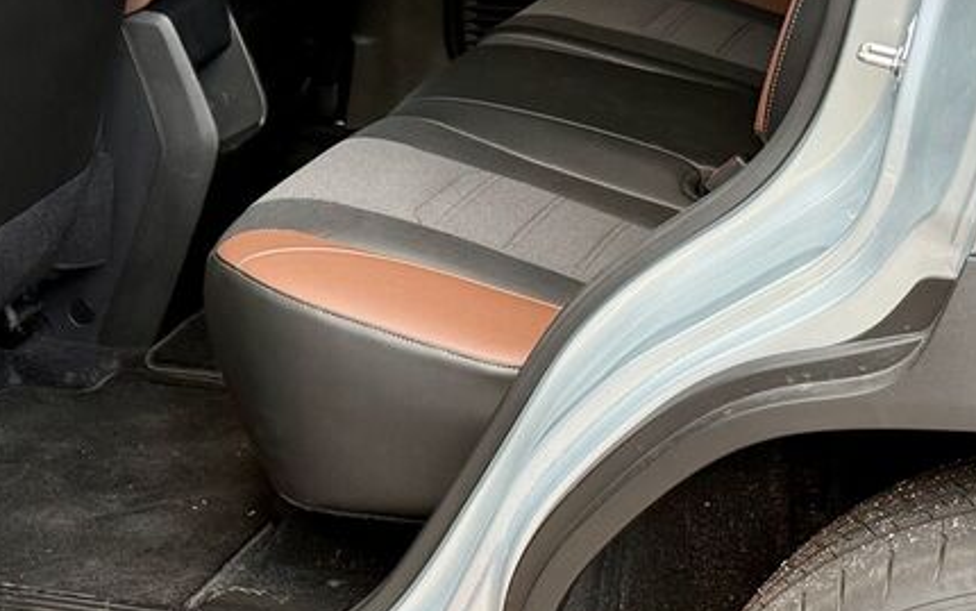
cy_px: -49
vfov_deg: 12.7
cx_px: 302
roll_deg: +1.6
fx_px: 2687
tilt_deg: -9.9
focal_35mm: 101
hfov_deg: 20.5
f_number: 1.78
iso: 100
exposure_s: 1/194
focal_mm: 6.76
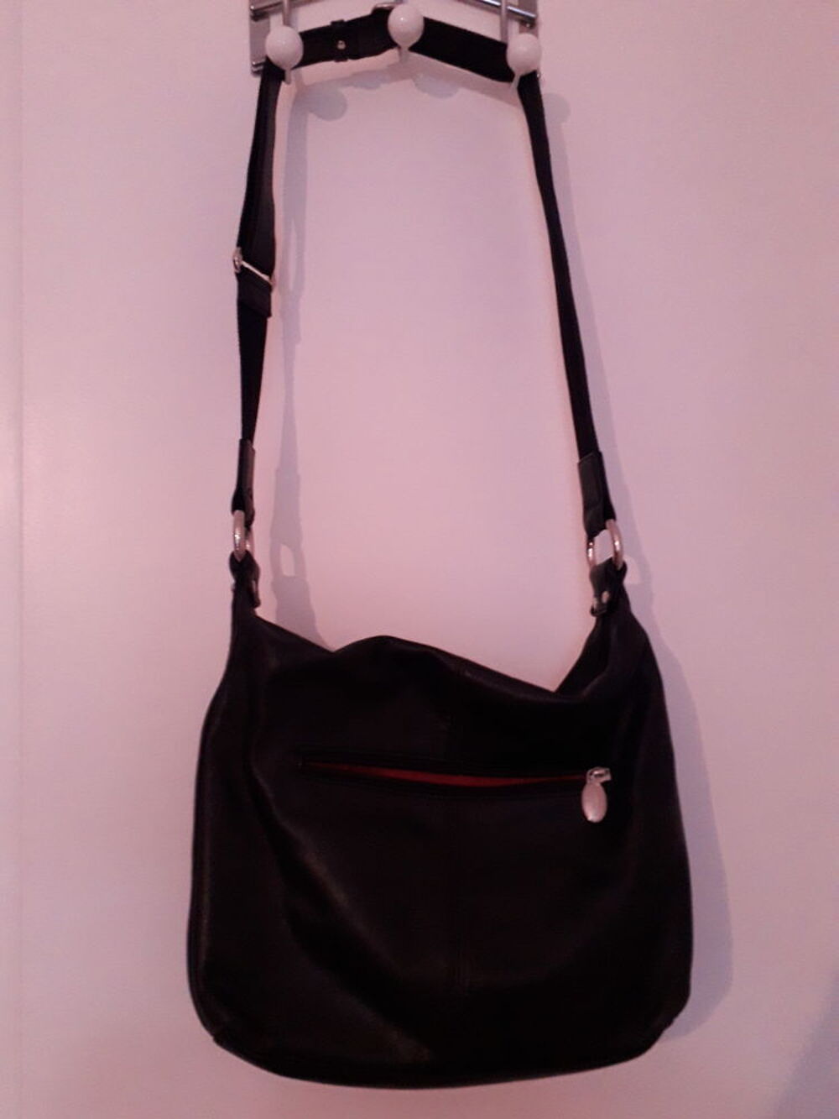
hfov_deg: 51.4
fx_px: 872
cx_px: 420
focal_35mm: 27
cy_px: 560
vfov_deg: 65.3
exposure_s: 1/25
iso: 320
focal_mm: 3.6
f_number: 1.9
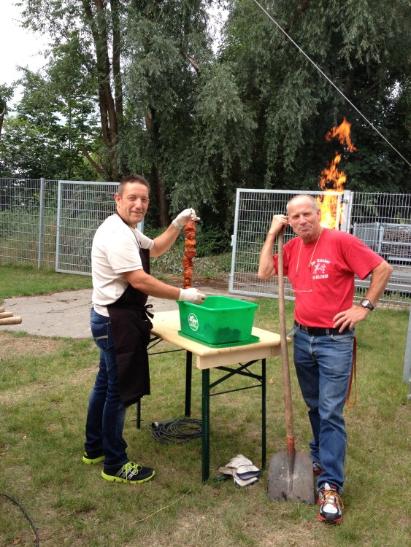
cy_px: 274
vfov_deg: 52.6
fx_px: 554
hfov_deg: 40.7
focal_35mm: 35
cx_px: 206
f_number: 2.4
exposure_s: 1/142
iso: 50
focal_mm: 4.28
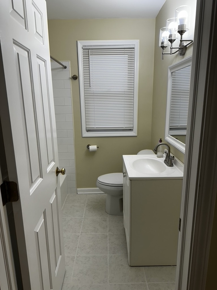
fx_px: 201
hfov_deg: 56.8
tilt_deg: -13.1
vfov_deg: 71.6
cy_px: 145
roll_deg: +0.9
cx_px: 108
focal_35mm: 24
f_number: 1.78
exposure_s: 1/130
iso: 64
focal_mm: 6.86
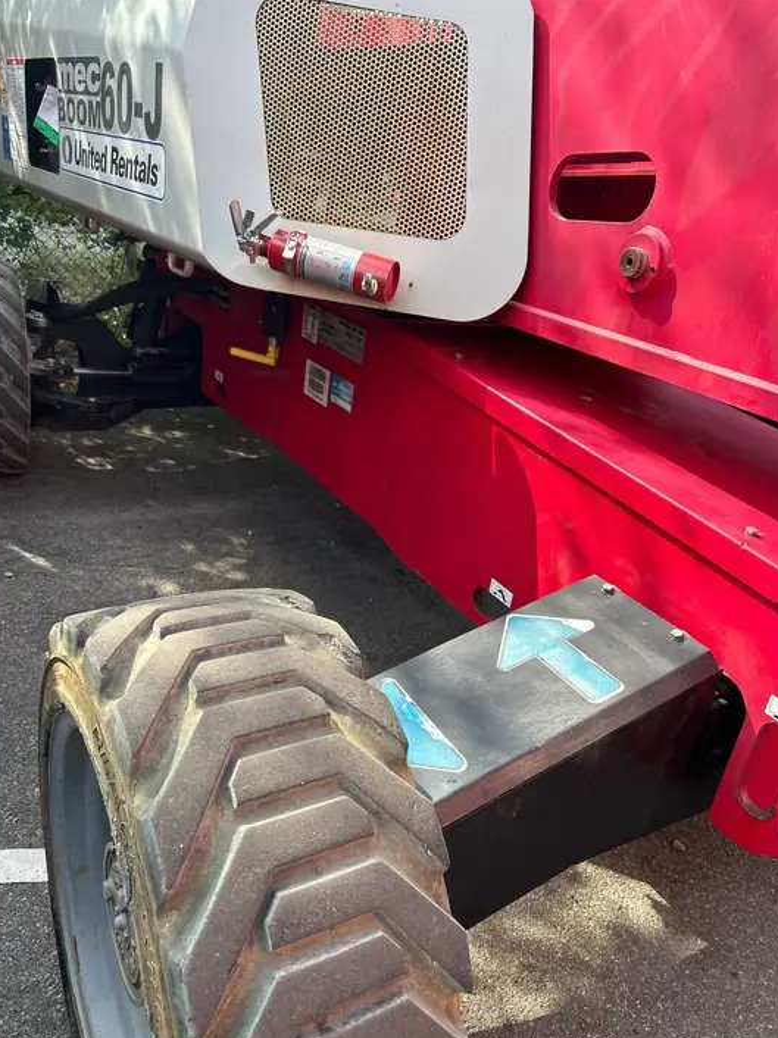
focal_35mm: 27
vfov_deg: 65.3
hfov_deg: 51.3
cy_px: 536
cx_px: 388
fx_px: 810
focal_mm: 5.7
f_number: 1.5
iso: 50
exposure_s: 1/495
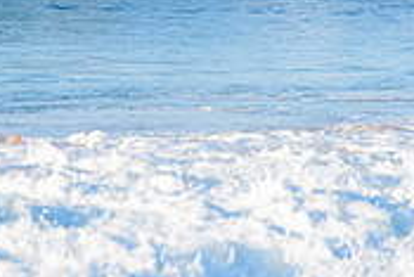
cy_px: -112
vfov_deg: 0.8
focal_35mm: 1656
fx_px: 19059
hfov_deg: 1.2
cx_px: -239
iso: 400
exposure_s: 1/2000
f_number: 5.6
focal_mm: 500
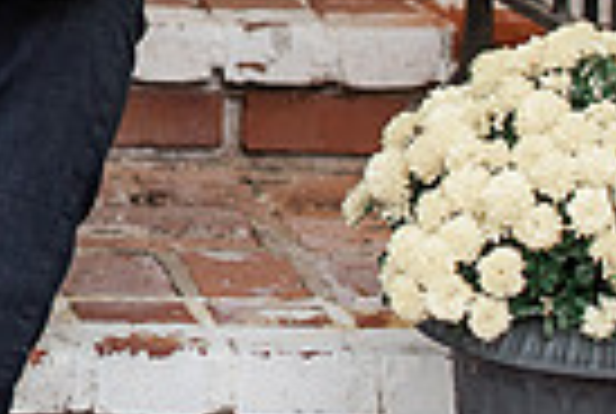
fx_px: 5436
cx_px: -553
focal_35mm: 317
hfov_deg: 6.3
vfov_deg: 4.3
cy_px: -358
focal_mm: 75
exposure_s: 1/100
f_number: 3.5
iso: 400
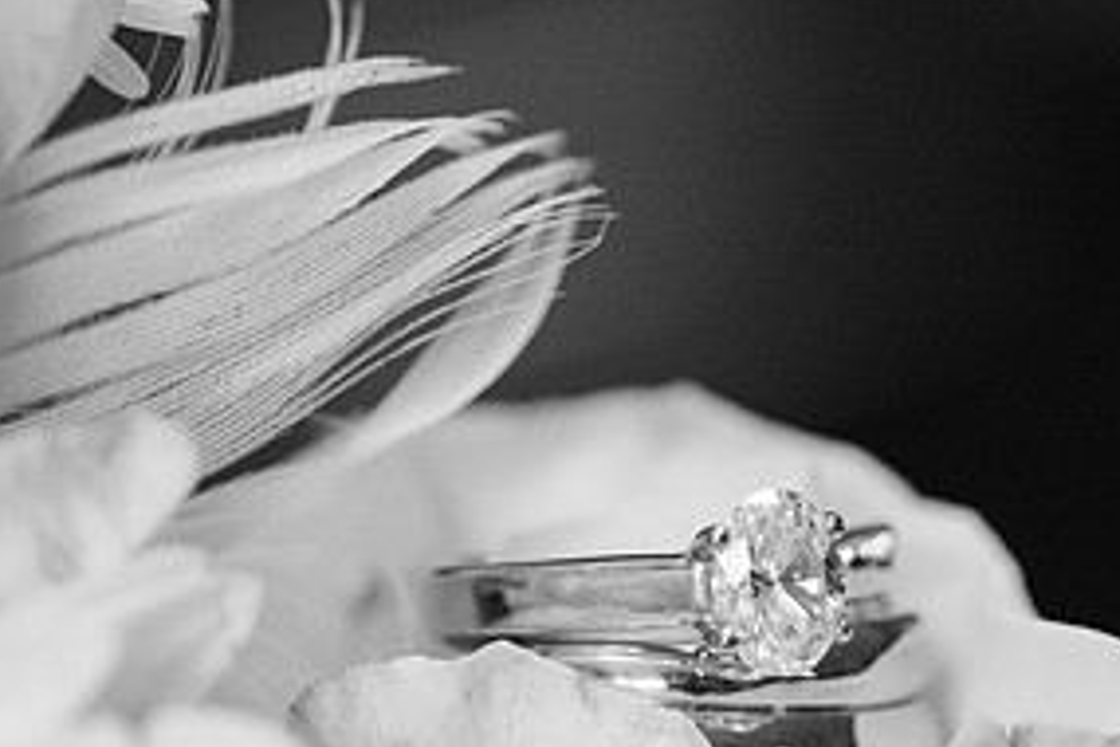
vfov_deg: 6.4
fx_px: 6657
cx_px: 762
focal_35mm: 214
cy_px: 603
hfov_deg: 9.6
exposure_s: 1/320
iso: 4000
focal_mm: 105
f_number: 8
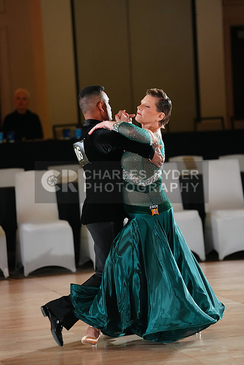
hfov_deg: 9.6
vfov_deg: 14.3
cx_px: 122
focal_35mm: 143
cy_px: 182
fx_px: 1453
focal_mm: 143
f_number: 2.8
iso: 3200
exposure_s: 1/400
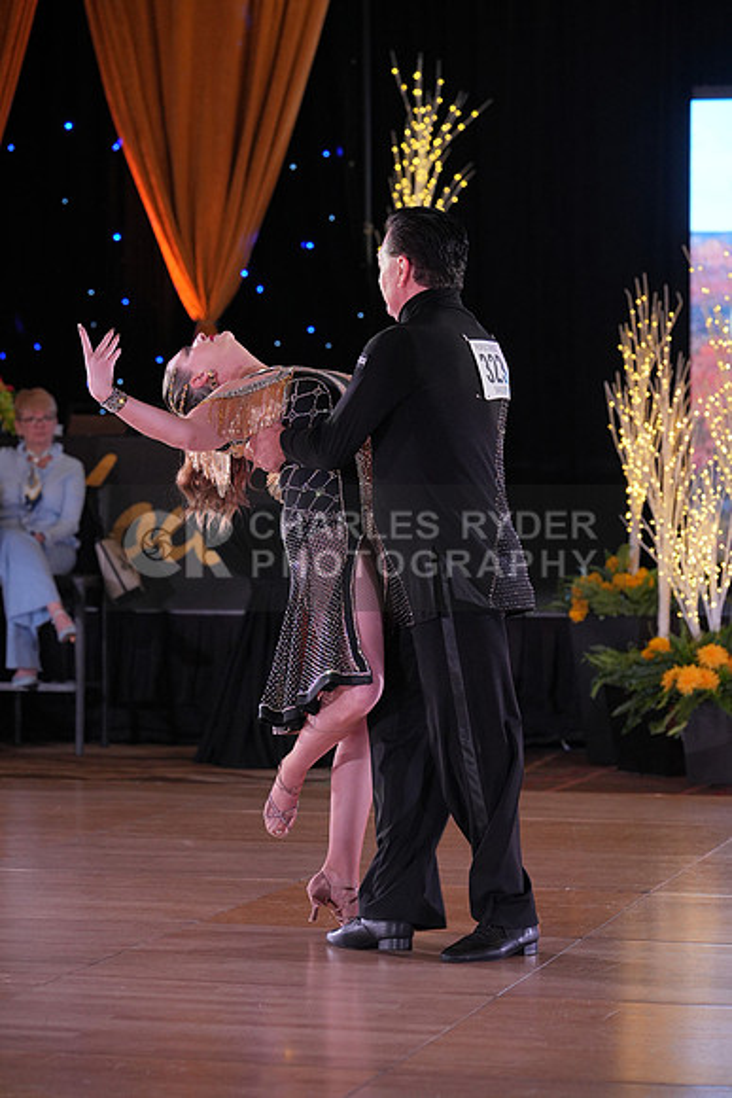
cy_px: 549
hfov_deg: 12.6
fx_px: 3322
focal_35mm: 109
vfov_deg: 18.8
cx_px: 366
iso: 1250
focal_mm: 109
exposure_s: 1/400
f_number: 4
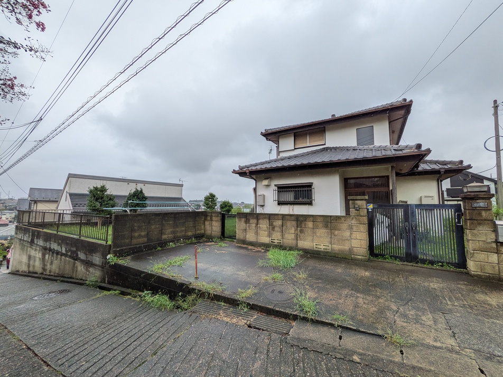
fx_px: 203
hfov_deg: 102.1
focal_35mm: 14
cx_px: 252
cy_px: 188
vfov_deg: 85.7
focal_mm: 1.83
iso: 51
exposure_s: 1/1437
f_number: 2.2
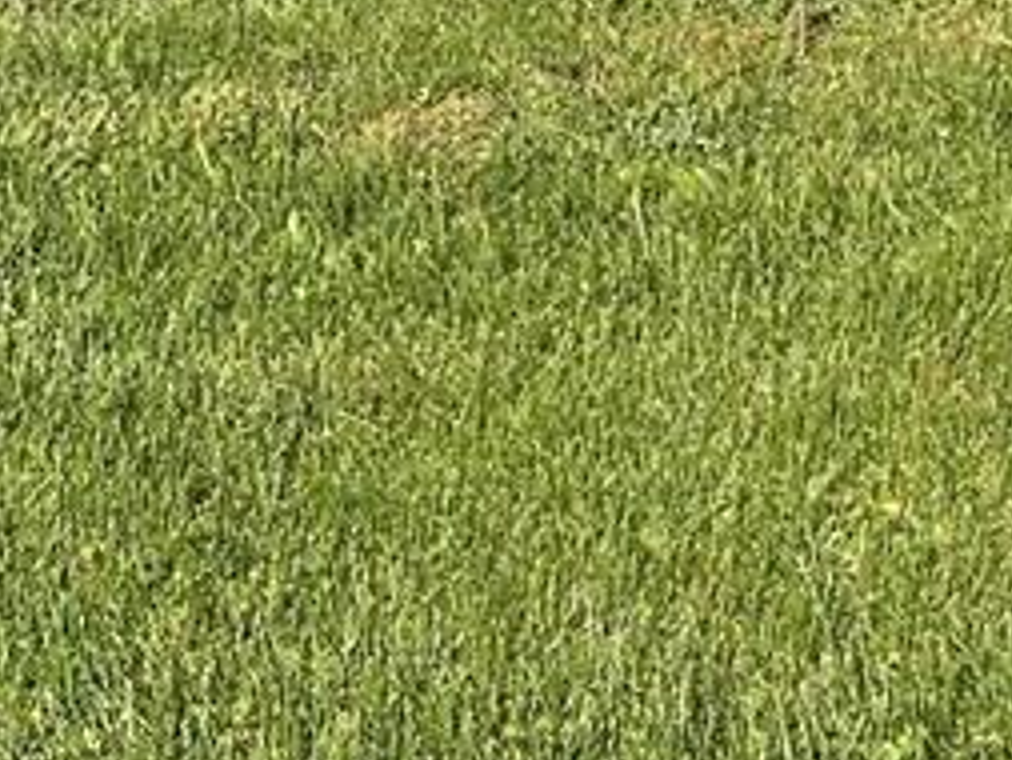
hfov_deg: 13.2
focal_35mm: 148
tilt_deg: -2.3
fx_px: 4329
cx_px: 956
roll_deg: +0.2
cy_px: -804
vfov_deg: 9.3
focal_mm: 5.1
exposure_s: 1/3311
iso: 50
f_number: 1.6
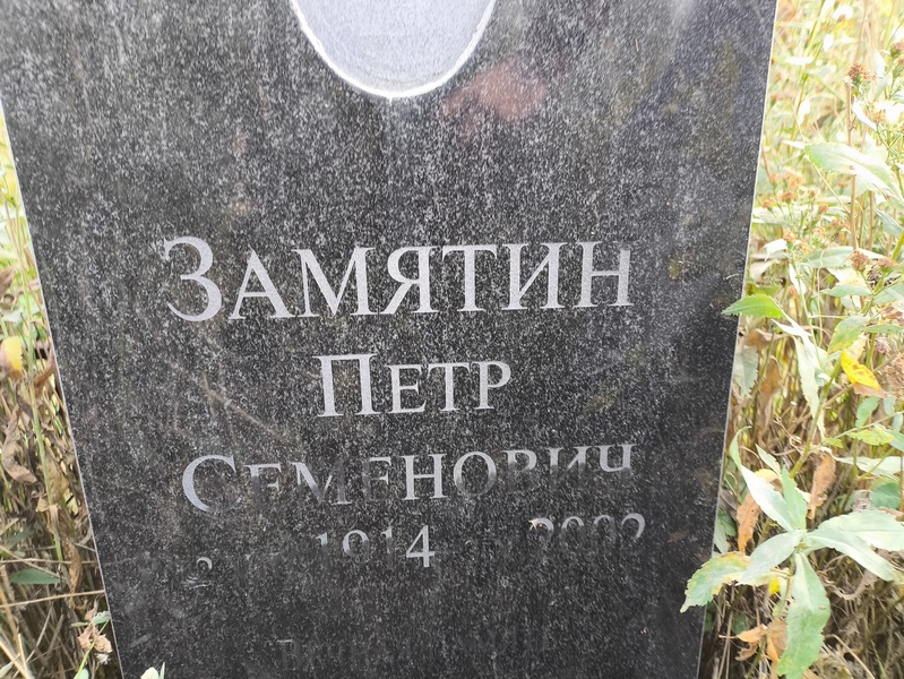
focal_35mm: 25
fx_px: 653
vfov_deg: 54.9
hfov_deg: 69.4
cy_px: 340
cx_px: 452
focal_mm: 4.71
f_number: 1.7
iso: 64
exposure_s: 1/60
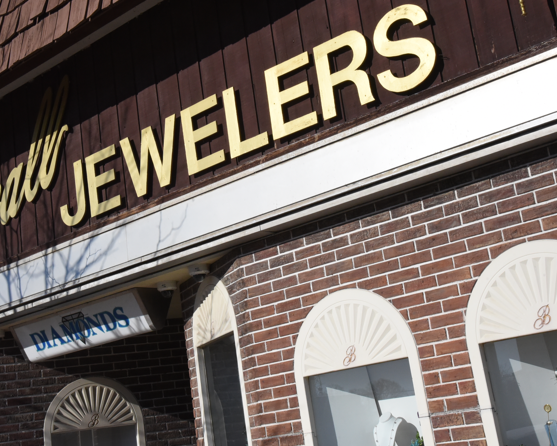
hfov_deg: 31.8
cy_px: 180
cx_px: 214
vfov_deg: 25.8
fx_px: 973
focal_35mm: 59
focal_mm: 40
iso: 2500
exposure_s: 1/2000
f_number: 22
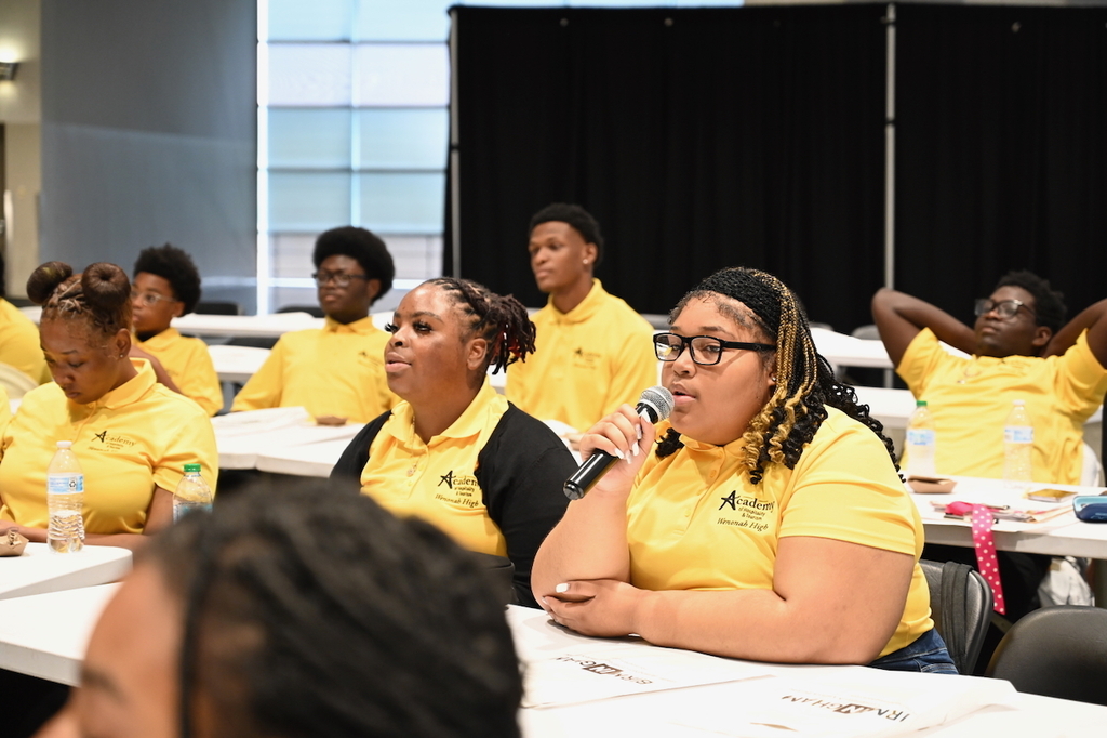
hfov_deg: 28.9
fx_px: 2152
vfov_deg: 19.4
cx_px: 554
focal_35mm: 70
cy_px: 369
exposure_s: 1/125
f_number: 4
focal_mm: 70
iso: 2500
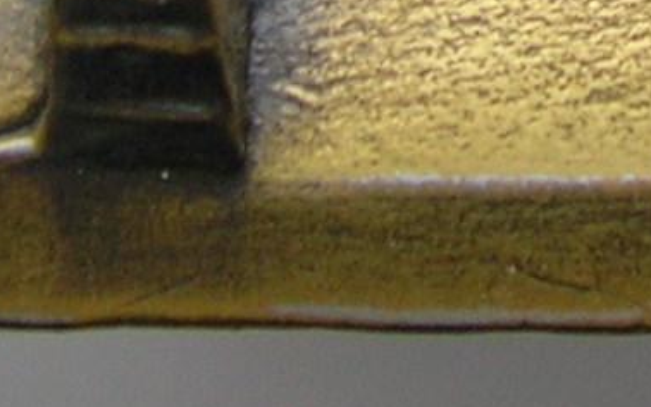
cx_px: 713
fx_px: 3867
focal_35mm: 218
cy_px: -798
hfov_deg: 9.5
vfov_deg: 5.6
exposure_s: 1/9.4
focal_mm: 5.7
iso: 50
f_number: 2.9
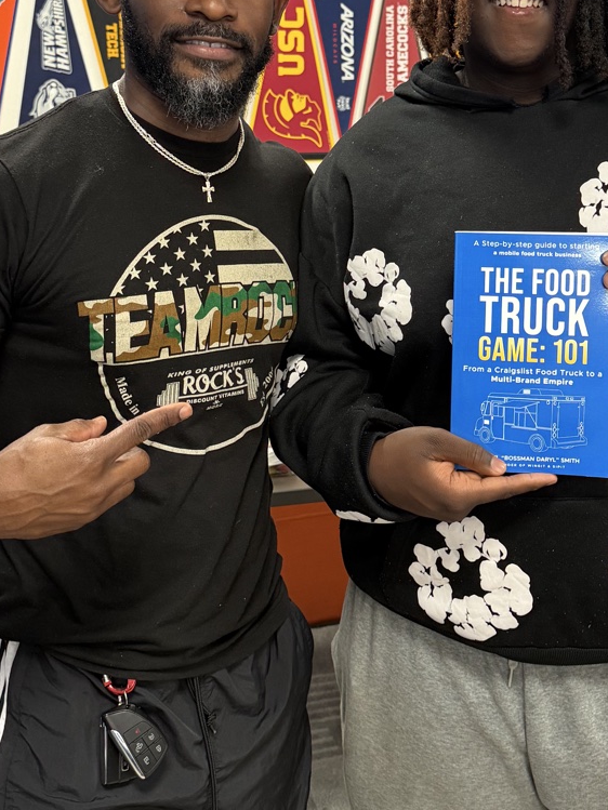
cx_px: 369
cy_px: 235
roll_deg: +0.0
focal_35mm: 50
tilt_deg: -7.6
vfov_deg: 37.5
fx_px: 1171
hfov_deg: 29.0
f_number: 1.78
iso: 320
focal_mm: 6.76
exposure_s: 1/60
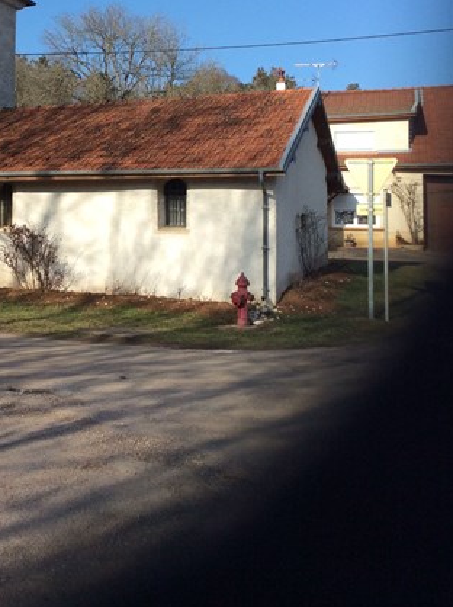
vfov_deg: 38.0
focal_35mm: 49
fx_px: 858
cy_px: 151
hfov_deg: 29.1
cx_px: 112
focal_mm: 3.3
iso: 32
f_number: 2.4
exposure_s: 1/1144
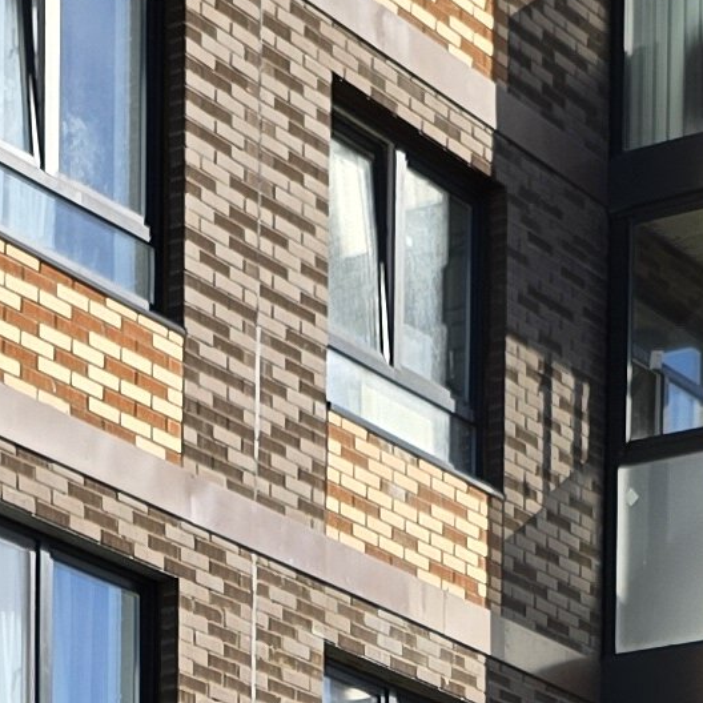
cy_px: 1700
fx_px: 3538
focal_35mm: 154
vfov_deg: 9.9
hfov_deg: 11.3
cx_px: 334
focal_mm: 6.3
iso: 12
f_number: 1.7
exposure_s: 1/701
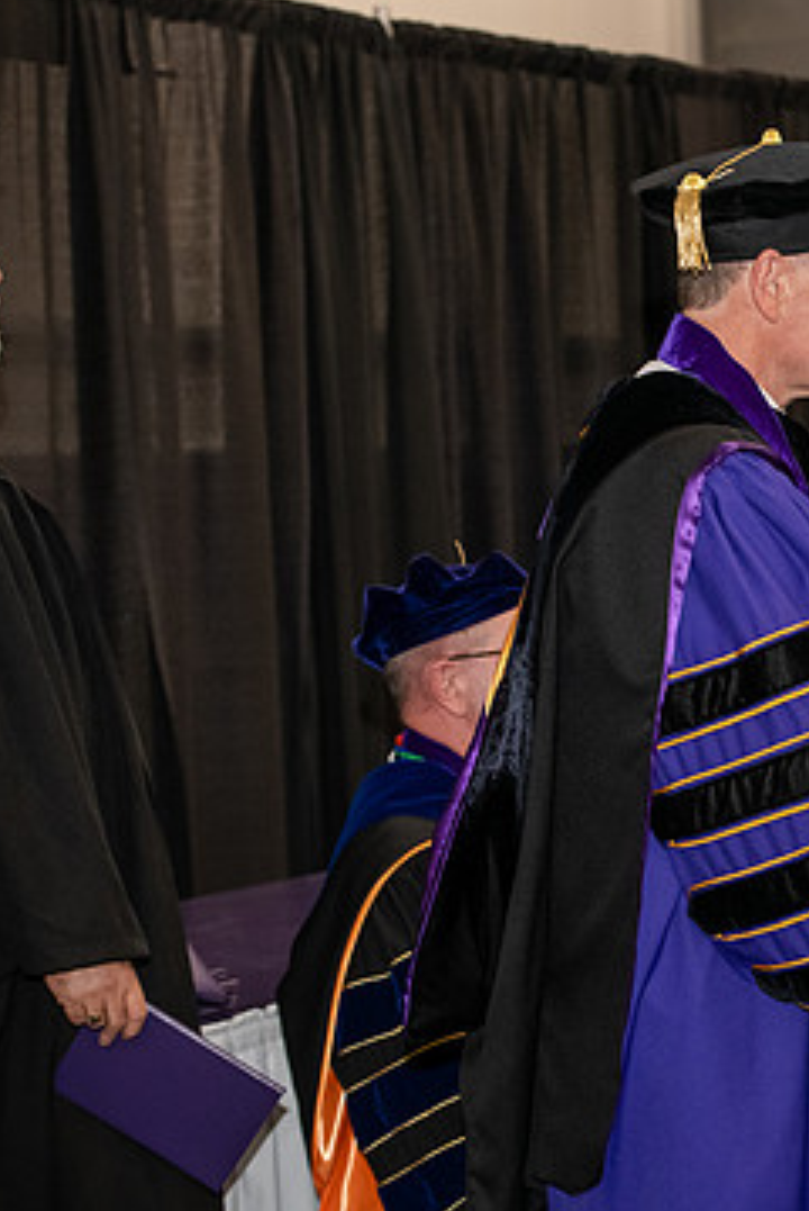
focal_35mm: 113
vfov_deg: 18.1
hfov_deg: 11.9
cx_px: 967
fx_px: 3801
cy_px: 572
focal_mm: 70
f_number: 5
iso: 2500
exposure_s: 1/200
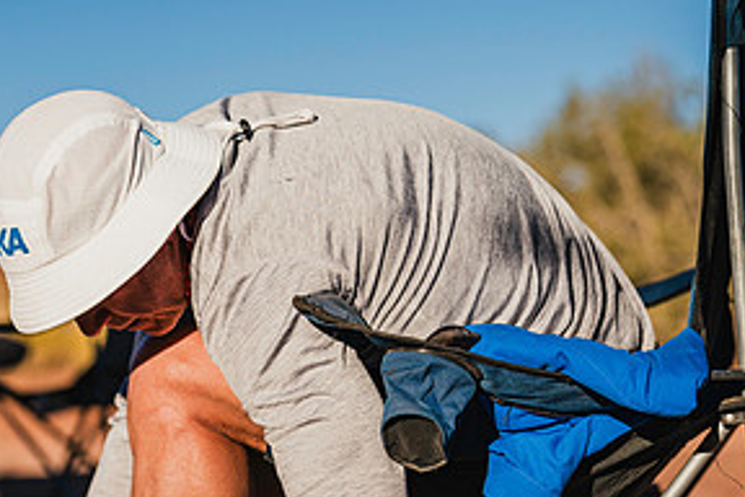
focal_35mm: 111
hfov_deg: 18.3
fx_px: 2297
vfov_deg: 12.3
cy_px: 394
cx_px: 198
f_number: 1.8
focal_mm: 50
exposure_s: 1/8000
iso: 100
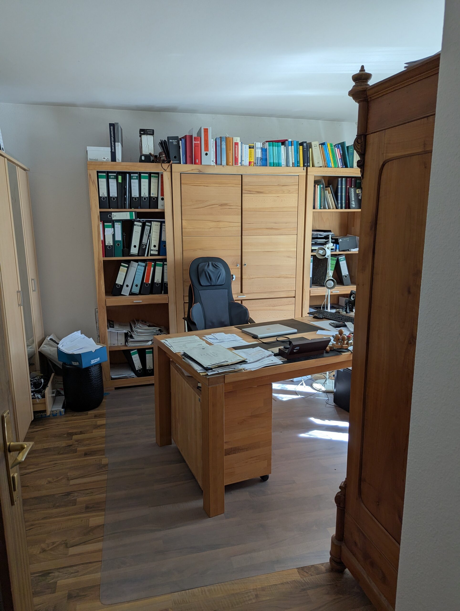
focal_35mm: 24
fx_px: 424
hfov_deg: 56.9
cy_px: 306
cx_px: 230
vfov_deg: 71.5
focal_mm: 6.81
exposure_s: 1/75.4
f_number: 1.85
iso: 45
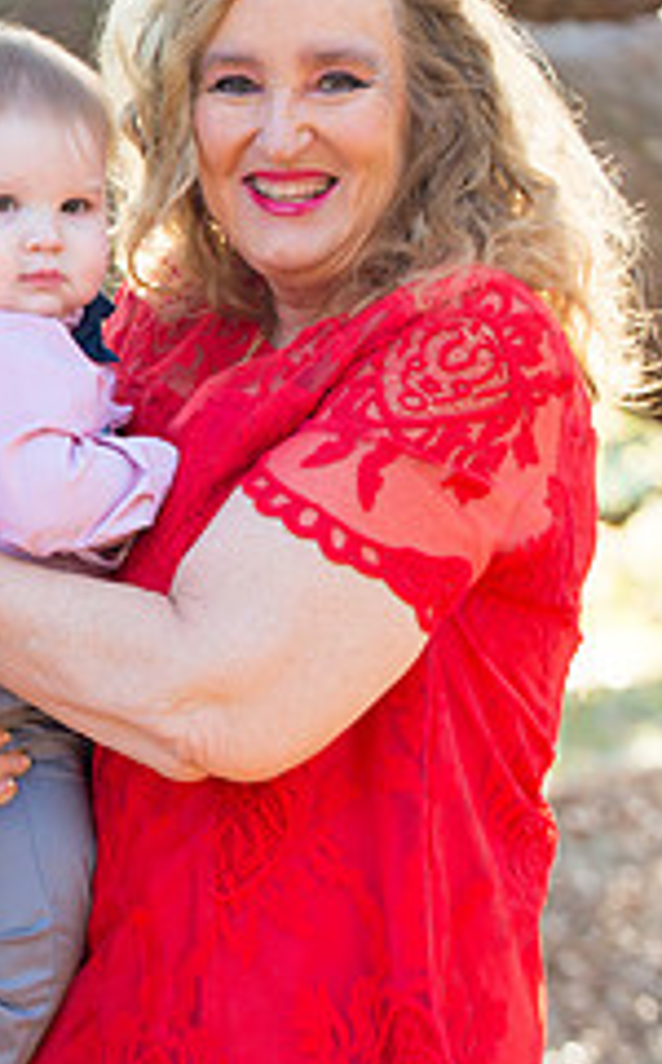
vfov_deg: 12.2
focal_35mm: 172
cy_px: 417
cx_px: -313
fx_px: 4980
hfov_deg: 7.5
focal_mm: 70
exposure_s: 1/125
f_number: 3.5
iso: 200
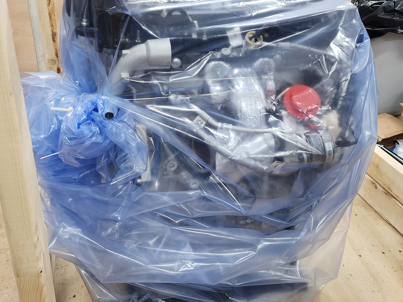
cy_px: 130
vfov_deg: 35.9
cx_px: 195
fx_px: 466
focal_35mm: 40
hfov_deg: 46.8
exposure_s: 1/120
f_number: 1.8
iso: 320
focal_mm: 6.4
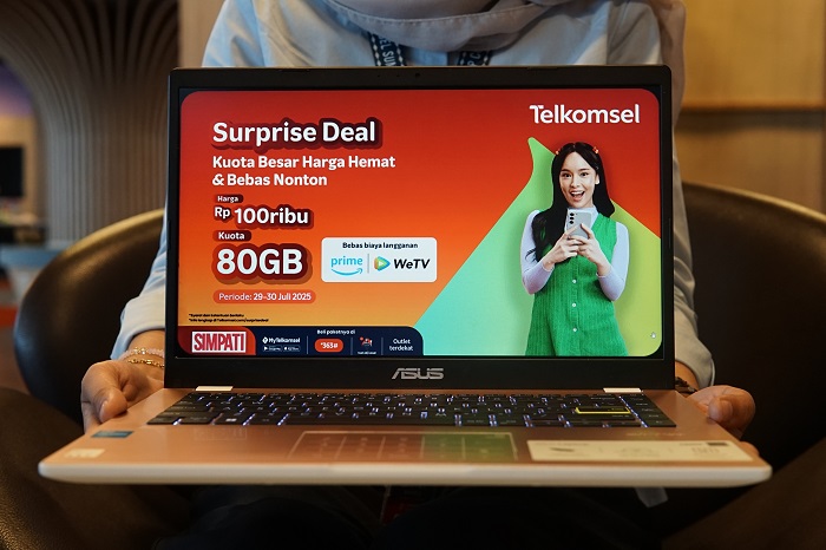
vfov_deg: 29.8
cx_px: 413
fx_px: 1032
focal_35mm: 45
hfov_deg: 43.6
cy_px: 275
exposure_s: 1/50
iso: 1000
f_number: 4
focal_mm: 30
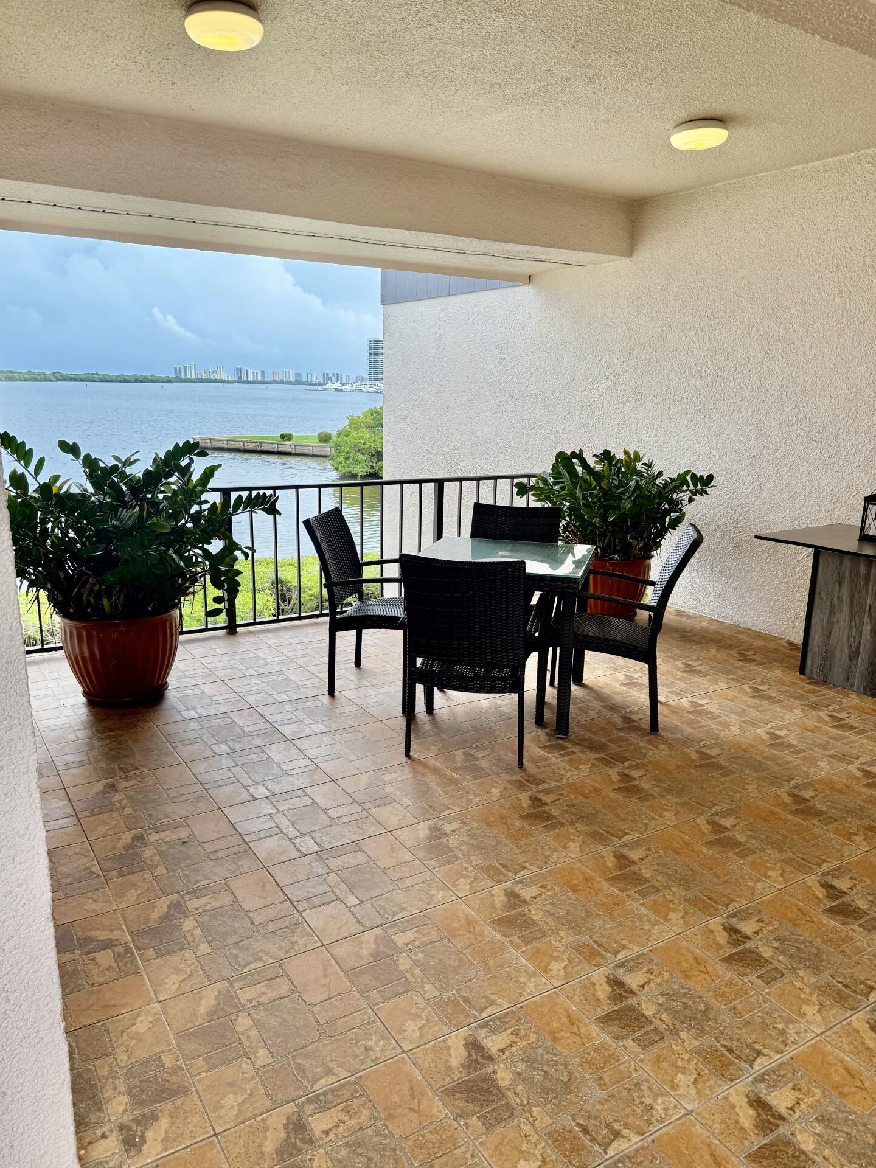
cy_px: 607
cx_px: 422
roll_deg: -1.1
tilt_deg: -13.3
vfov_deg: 69.4
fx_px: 844
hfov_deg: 54.9
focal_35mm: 25
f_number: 1.78
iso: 80
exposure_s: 1/580
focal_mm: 6.76
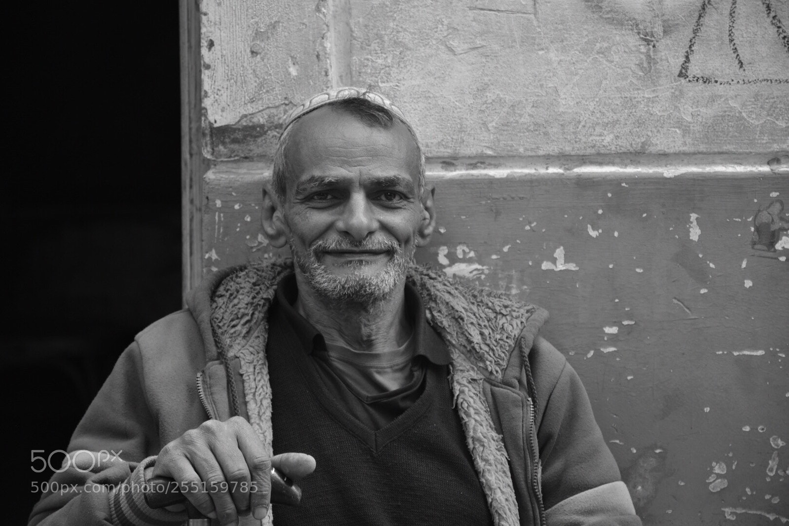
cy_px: 263
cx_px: 394
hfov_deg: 12.2
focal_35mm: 168
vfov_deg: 8.2
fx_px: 3682
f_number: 5.6
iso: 160
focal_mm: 112
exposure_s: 1/100
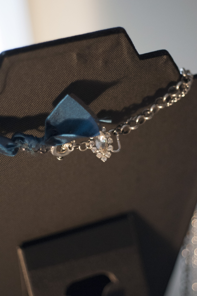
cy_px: 148
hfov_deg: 18.1
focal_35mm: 75
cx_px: 98
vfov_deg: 27.0
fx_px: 617
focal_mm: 50
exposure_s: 1/200
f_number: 1.4
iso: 1600
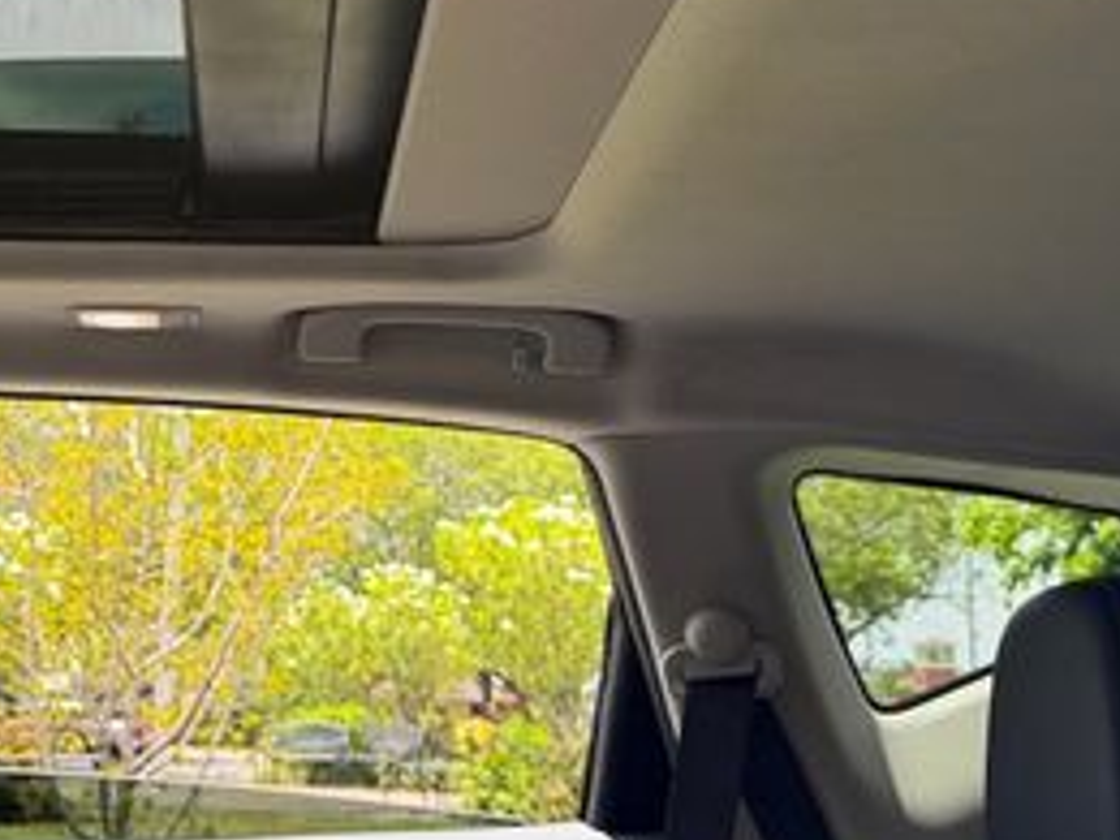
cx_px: 202
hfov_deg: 31.7
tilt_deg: +14.8
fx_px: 1909
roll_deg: -0.2
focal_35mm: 59
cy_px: 211
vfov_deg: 24.5
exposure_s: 1/1005
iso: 100
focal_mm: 6.76
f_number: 1.78
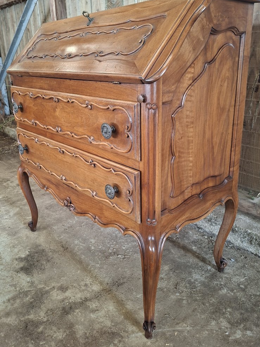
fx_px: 281
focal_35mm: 28
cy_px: 146
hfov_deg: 49.7
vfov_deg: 63.1
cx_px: 125
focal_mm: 5.54
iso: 250
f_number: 1.8
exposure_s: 1/33
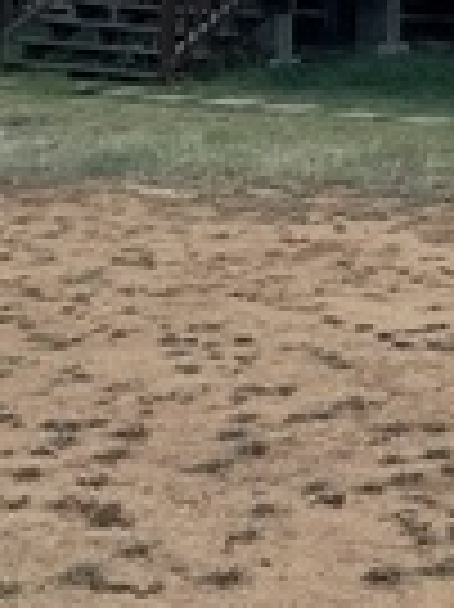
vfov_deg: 18.2
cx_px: 643
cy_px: -117
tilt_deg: -0.2
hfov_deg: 13.6
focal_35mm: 103
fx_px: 1804
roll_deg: -0.9
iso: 16
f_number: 1.8
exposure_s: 1/2227
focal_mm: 3
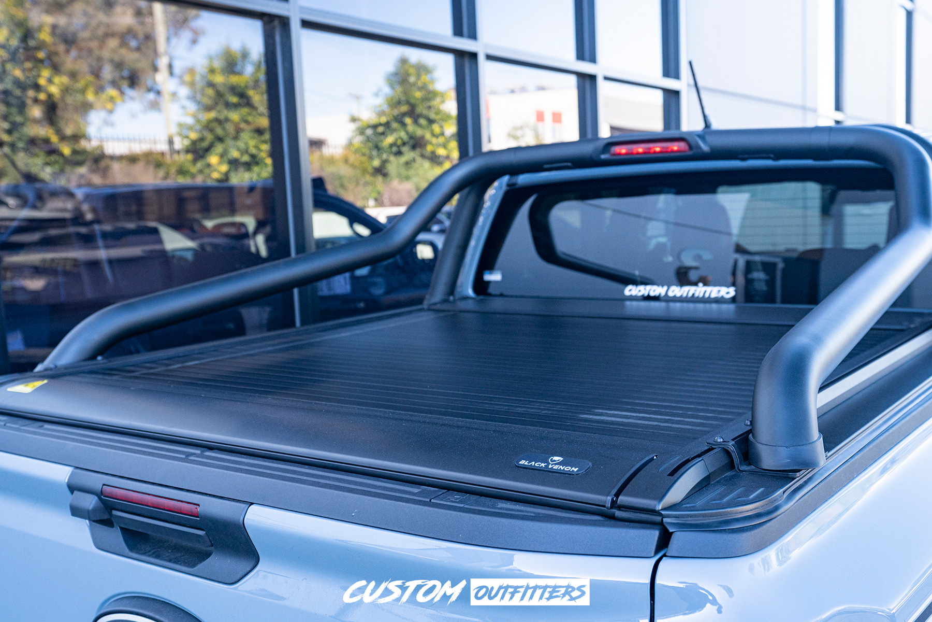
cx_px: 466
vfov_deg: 40.0
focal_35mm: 33
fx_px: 854
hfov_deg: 57.2
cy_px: 311
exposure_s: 1/160
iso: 800
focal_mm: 33
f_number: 4
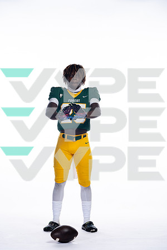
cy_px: 125
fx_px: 744
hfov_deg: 12.8
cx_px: 84
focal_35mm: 107
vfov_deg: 19.1
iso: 400
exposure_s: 1/250
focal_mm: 107
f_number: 6.3
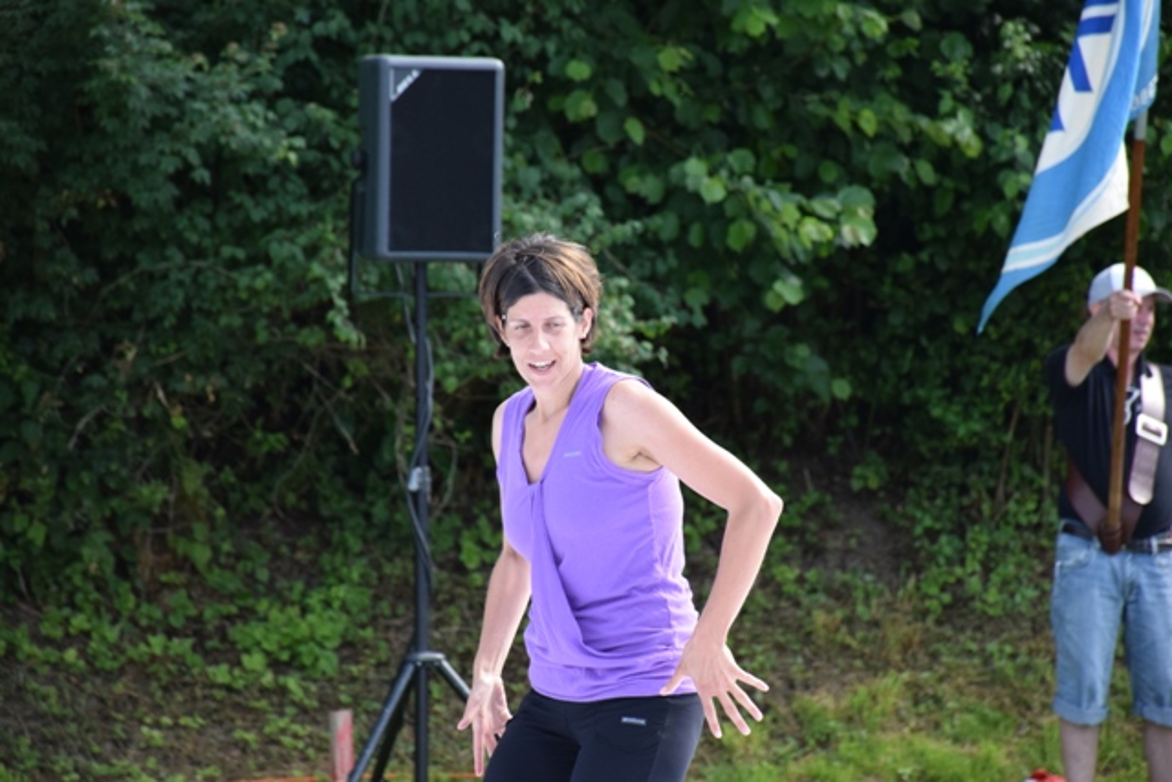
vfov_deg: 6.5
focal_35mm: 210
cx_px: 586
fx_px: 6838
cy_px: 391
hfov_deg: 9.8
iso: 800
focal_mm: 140
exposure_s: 1/640
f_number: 5.6
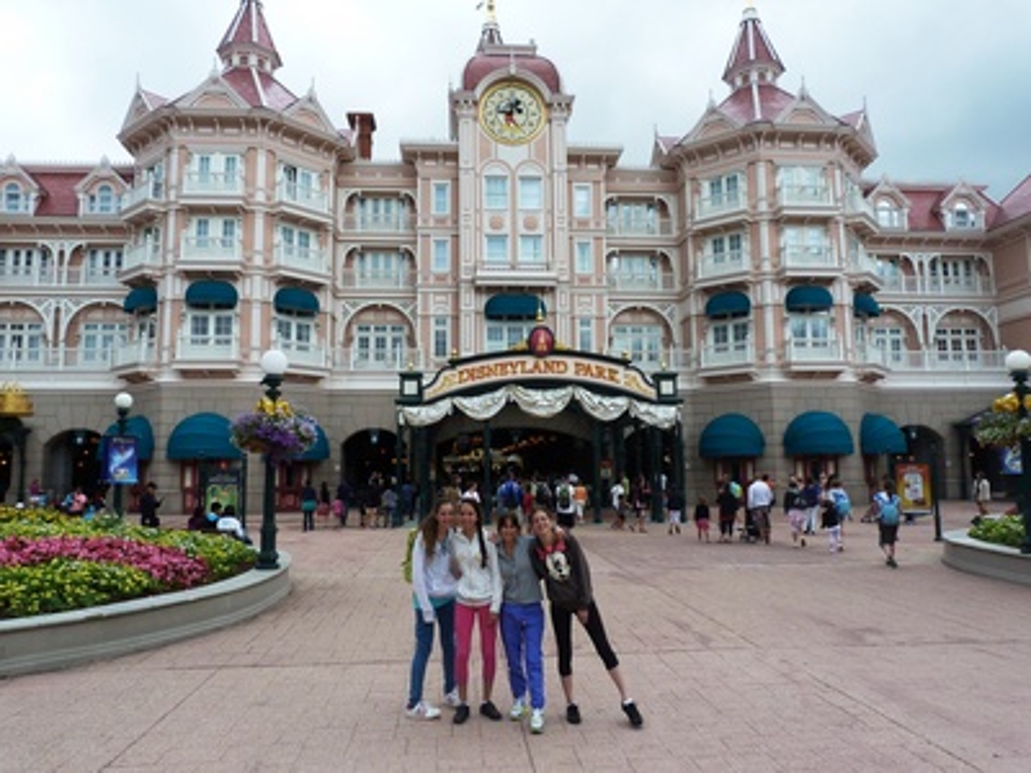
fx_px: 745
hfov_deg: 69.4
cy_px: 386
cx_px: 516
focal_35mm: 25
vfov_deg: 54.9
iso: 80
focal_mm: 4.5
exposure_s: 1/160
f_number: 4
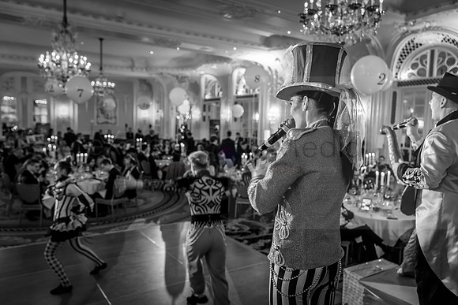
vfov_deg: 47.1
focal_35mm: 28
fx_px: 351
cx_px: 224
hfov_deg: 66.3
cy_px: 156
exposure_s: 1/60
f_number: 2.8
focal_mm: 27
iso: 1600
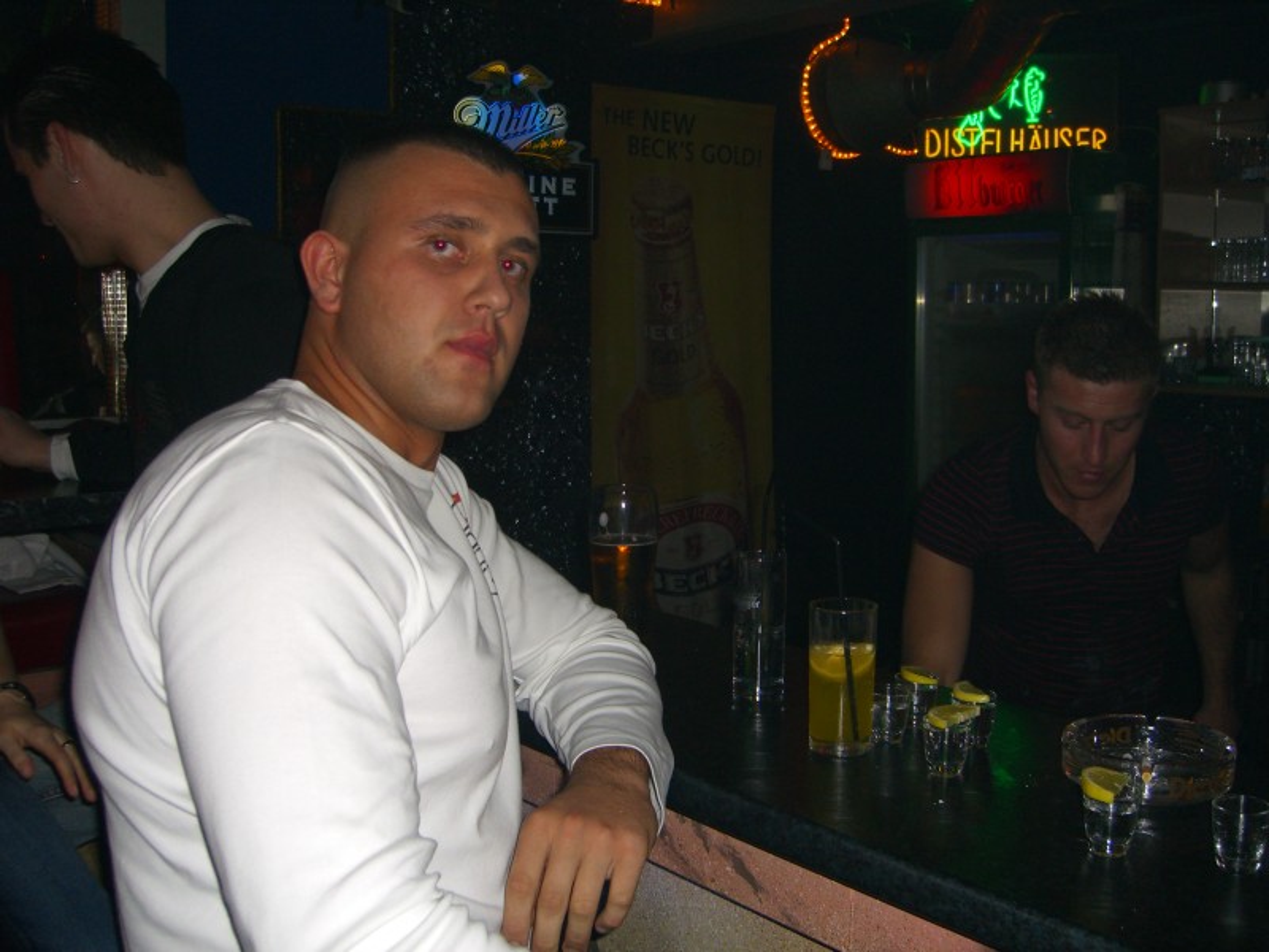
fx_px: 1393
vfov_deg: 37.7
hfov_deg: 49.0
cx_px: 634
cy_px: 476
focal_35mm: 38
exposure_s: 1/60
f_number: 2.8
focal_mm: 7.9
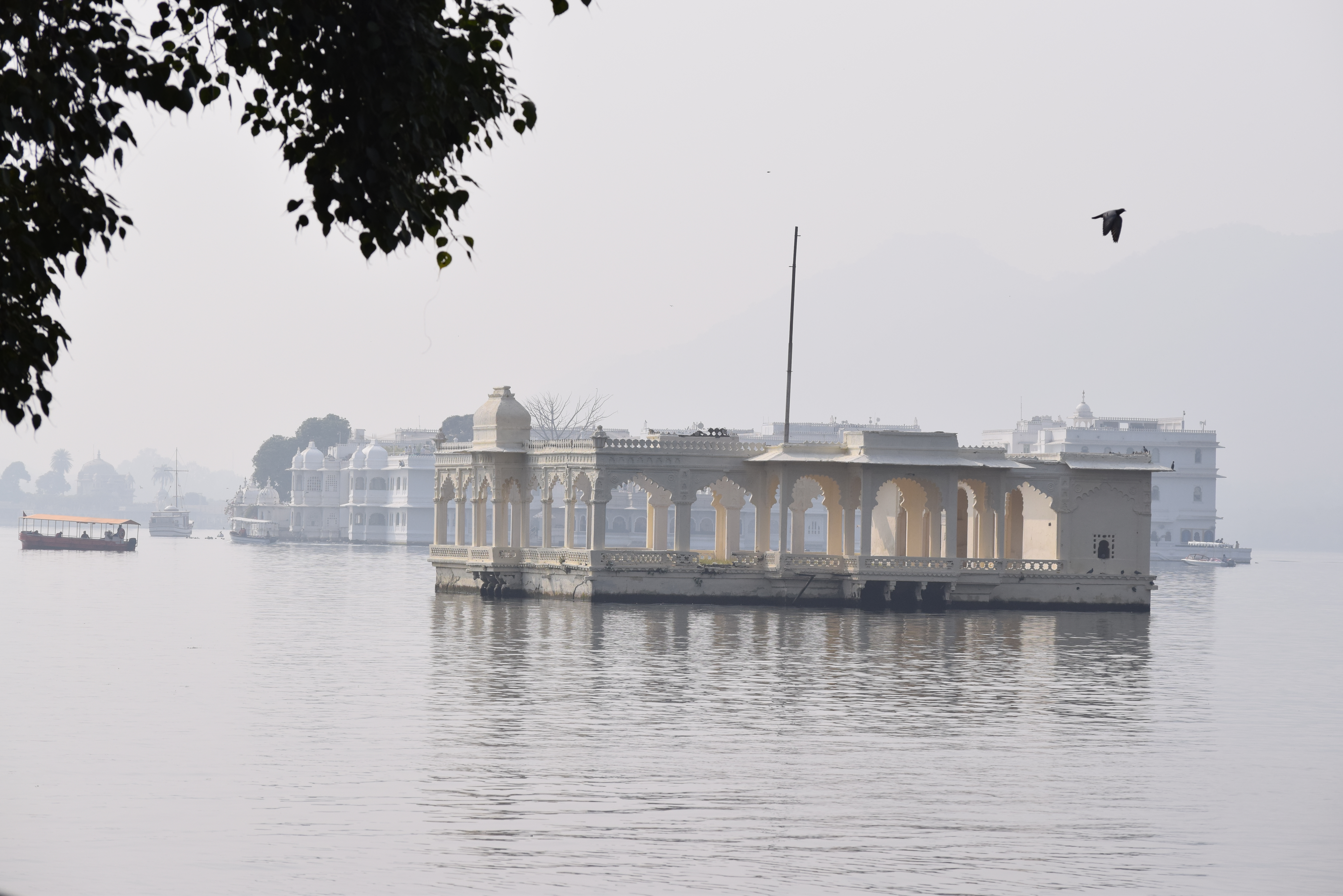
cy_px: 448
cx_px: 672
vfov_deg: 9.6
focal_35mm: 142
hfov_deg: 14.4
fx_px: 5316
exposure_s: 1/2000
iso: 360
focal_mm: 95
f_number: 8
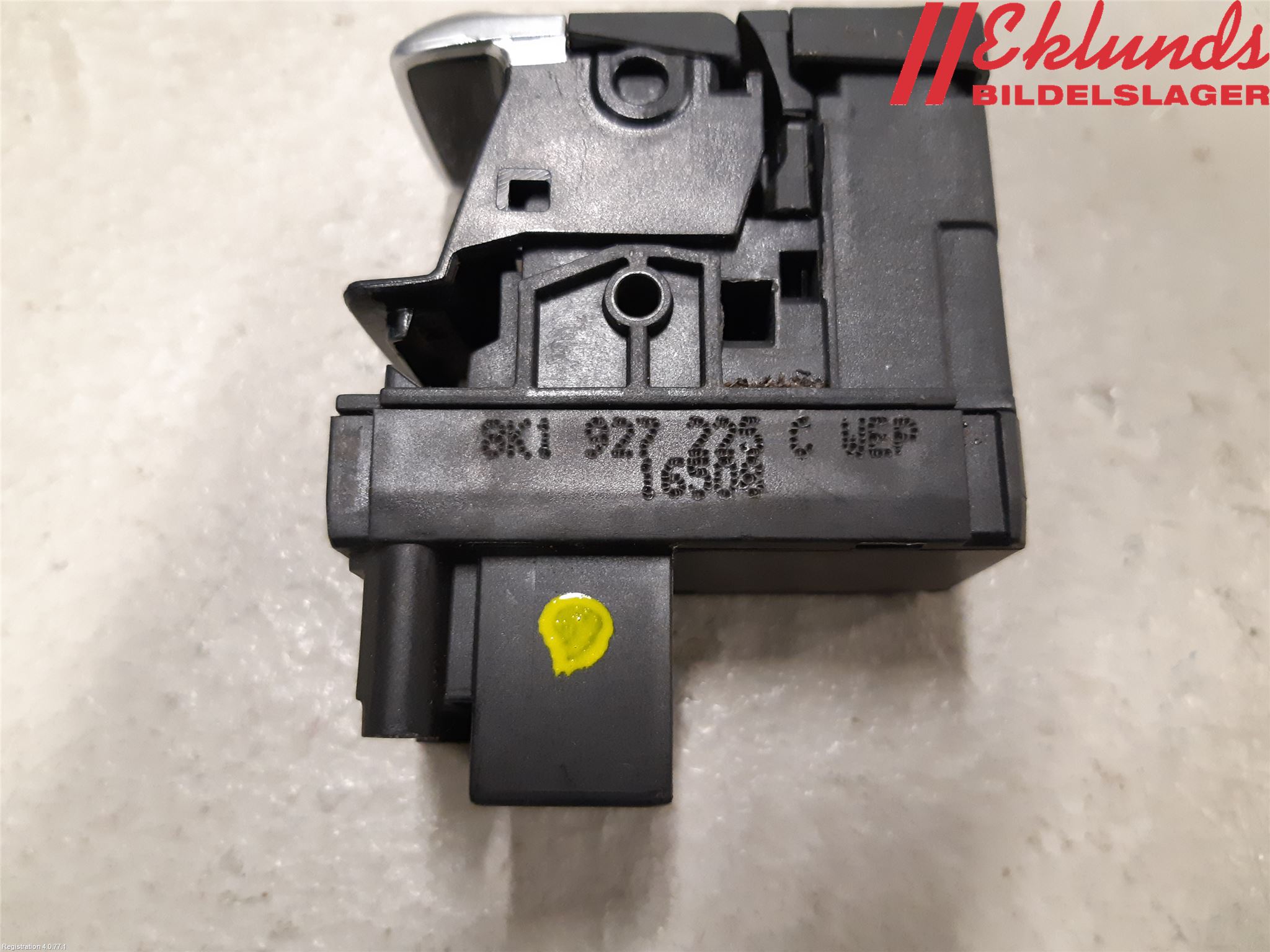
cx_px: 635
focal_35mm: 26
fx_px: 954
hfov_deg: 67.3
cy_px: 476
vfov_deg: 53.1
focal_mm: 3.93
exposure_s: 1/50
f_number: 1.7
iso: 320
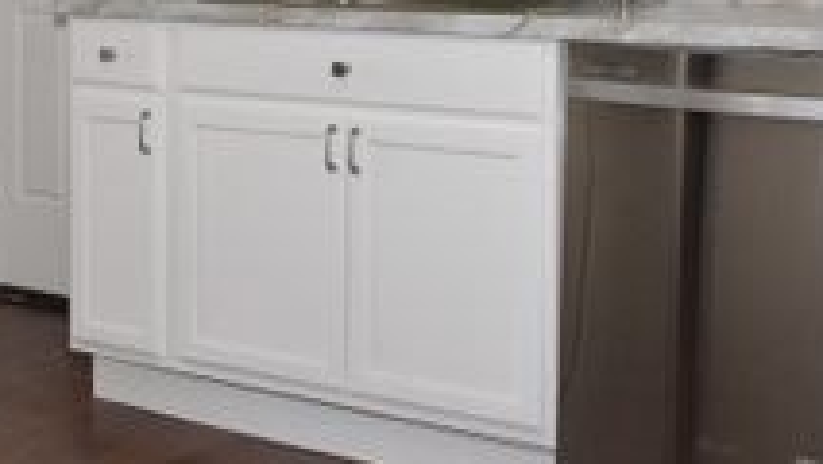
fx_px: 1856
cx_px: 197
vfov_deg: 13.9
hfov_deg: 24.7
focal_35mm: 85
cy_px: -70
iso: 640
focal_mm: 18
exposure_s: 1/125
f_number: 5.6
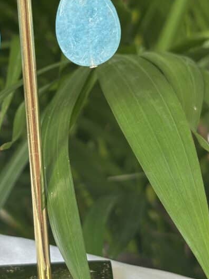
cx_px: 50
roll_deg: +3.3
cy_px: 89
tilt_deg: -10.3
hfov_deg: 14.6
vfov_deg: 19.4
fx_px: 813
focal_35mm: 101
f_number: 1.6
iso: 50
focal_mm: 5.96
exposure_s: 1/142
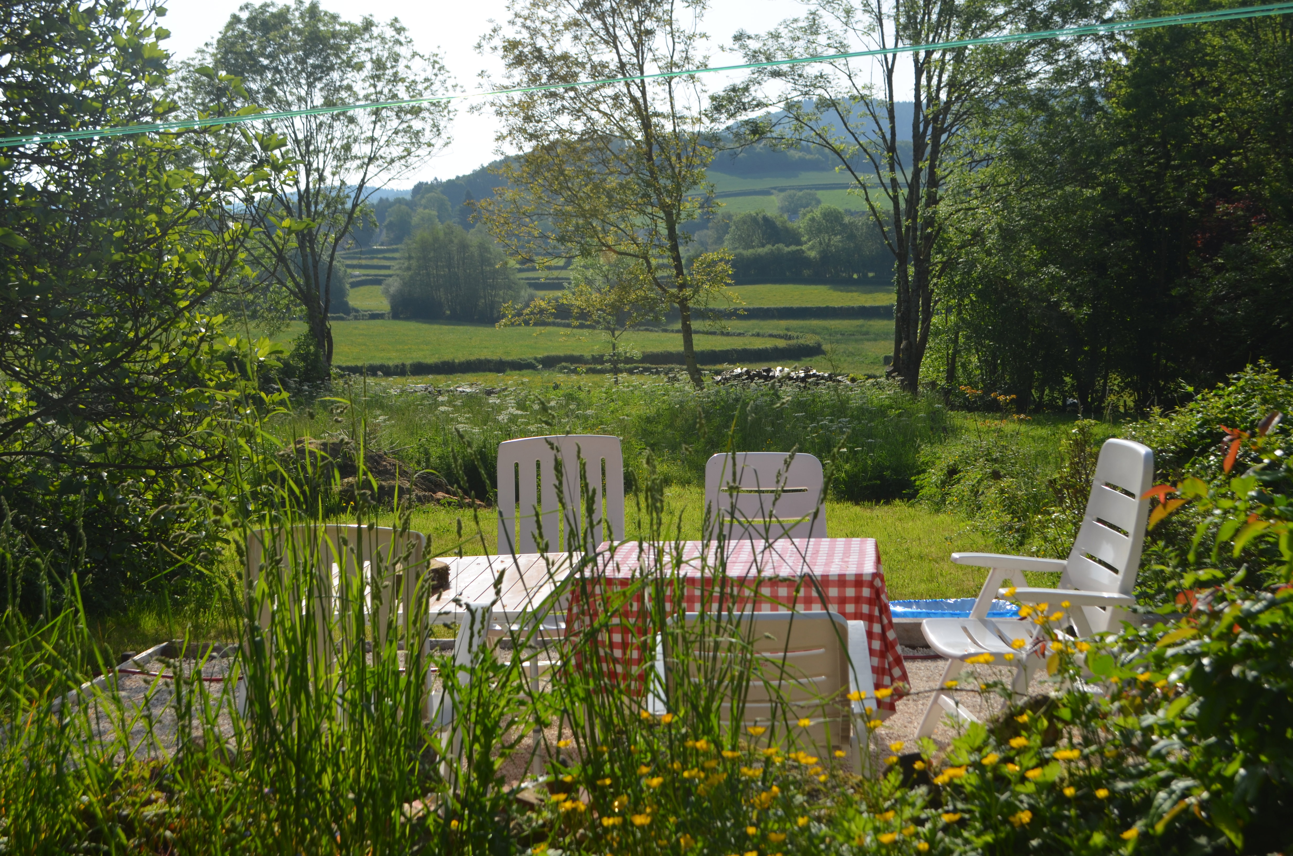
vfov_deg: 28.0
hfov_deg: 41.2
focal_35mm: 48
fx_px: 1720
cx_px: 646
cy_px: 428
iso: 100
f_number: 9
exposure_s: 1/320
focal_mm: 32
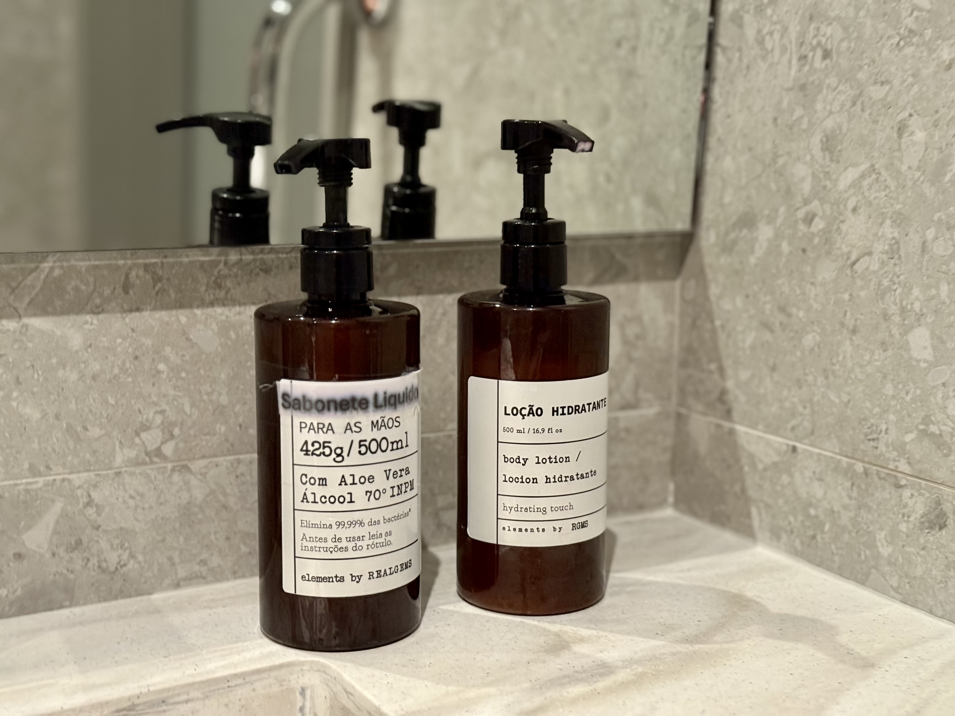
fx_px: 1324
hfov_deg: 39.7
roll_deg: +0.5
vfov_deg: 30.3
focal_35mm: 48
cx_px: 478
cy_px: 358
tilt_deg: -9.0
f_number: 1.78
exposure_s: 1/30
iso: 640
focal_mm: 6.76
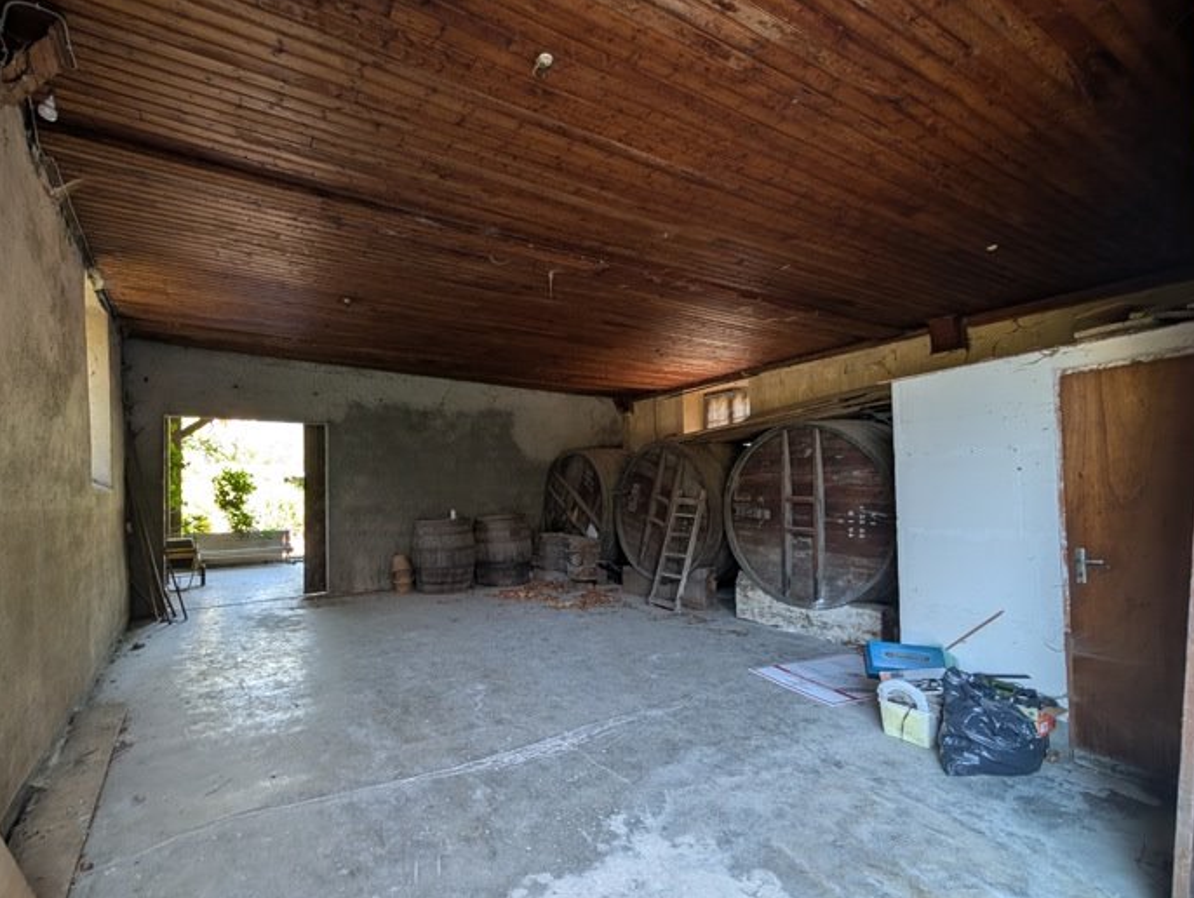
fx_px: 483
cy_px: 480
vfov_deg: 85.7
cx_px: 540
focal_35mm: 14
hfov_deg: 101.7
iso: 53
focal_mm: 2.02
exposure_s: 1/55.4
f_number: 1.7
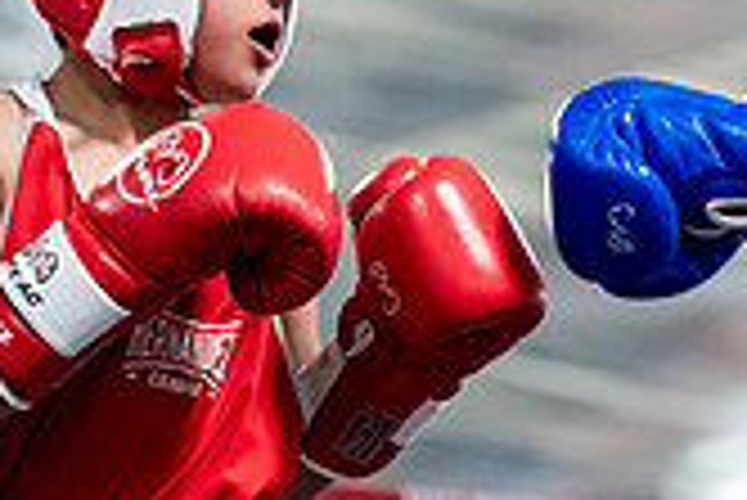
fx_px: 5088
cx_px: 832
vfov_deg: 5.6
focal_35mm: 245
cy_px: 444
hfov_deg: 8.3
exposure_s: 1/800
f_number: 2
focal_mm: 70
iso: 3200
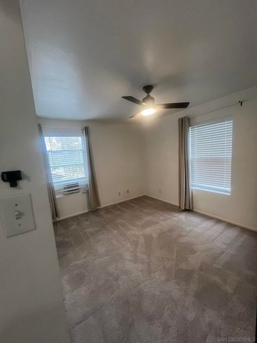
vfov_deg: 106.2
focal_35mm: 13
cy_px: 172
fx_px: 129
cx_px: 128
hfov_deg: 89.9
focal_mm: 1.57
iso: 250
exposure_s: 1/60
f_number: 1.8
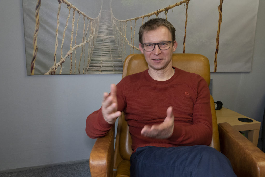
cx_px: 132
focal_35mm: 30
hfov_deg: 61.9
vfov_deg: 43.6
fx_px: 221
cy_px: 88
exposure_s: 1/50
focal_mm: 11.03
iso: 800
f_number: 4
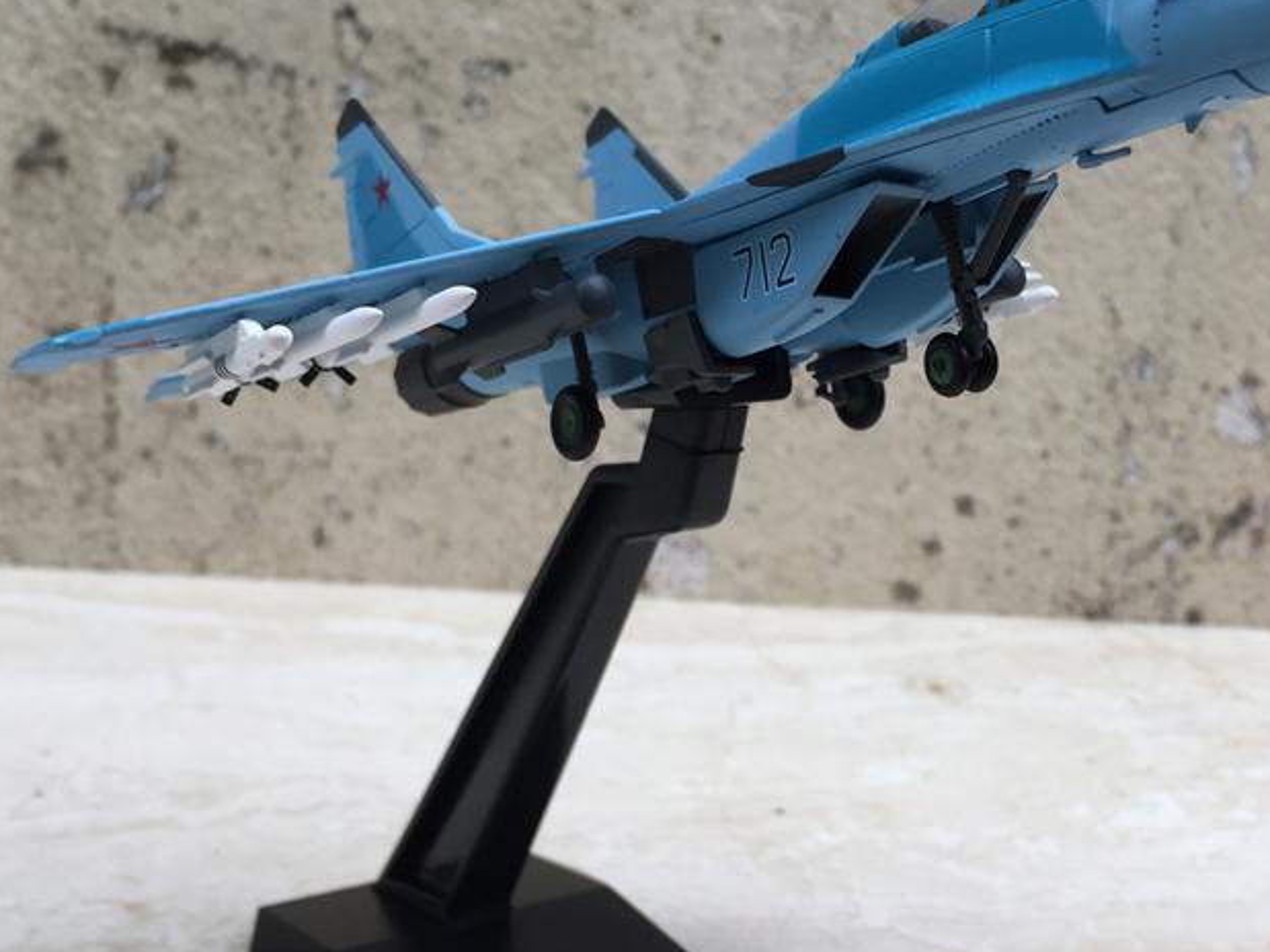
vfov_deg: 30.2
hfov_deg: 39.2
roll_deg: -6.9
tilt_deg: -16.2
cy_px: 515
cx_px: 835
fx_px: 1761
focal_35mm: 48
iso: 32
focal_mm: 4.15
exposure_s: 1/100
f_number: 2.2
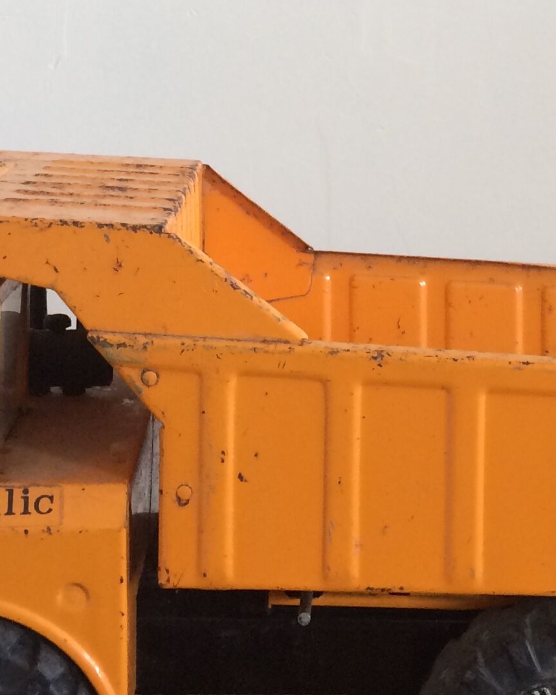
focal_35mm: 86
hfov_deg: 17.8
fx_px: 1769
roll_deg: +1.3
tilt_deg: +0.1
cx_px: 325
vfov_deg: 21.4
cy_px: -22
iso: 50
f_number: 2.2
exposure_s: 1/33
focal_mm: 4.15
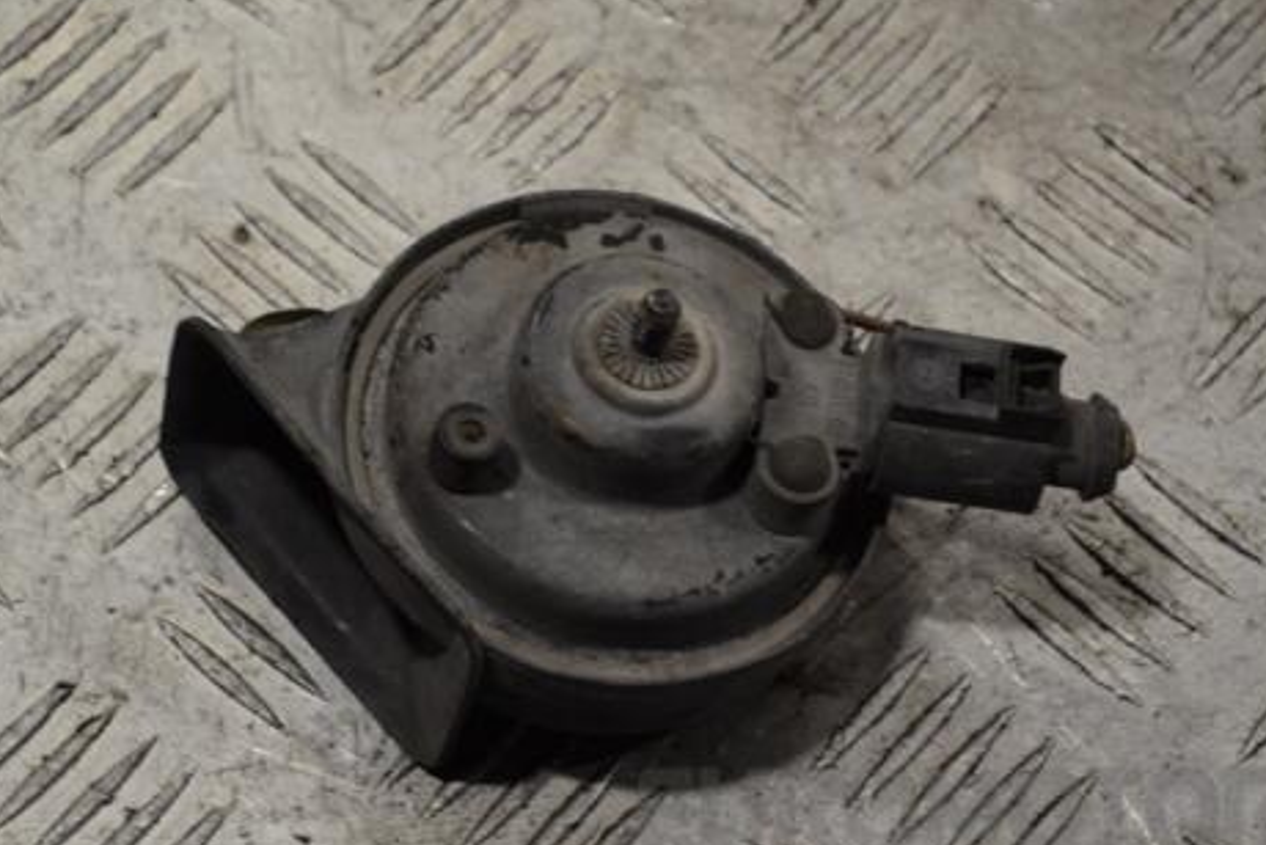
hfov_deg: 19.0
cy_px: 443
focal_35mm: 108
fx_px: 3787
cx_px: 586
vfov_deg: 12.7
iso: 100
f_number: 5.6
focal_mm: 55
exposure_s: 1/30
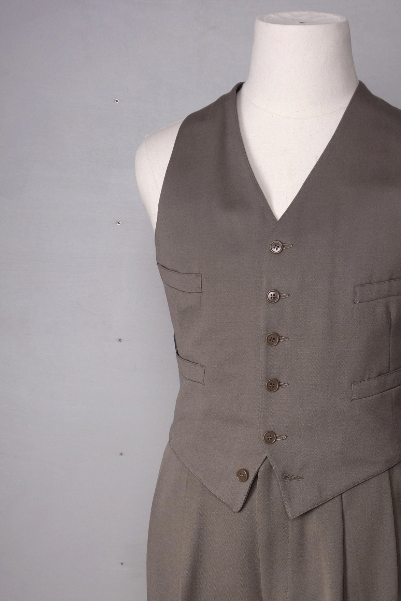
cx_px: 306
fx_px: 1119
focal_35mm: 67
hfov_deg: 20.1
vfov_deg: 29.6
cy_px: 448
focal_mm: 15.28
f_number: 4.5
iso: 125
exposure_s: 1/10
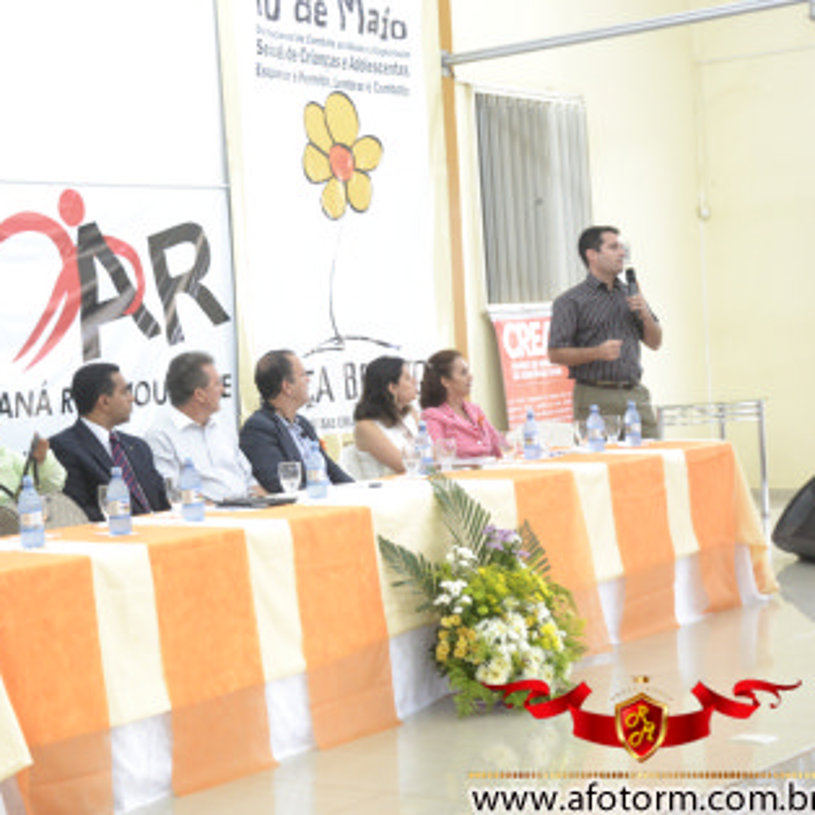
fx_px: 1731
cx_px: 197
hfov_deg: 26.1
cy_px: 422
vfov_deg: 26.5
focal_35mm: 65
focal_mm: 32
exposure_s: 1/50
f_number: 4.5
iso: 1600
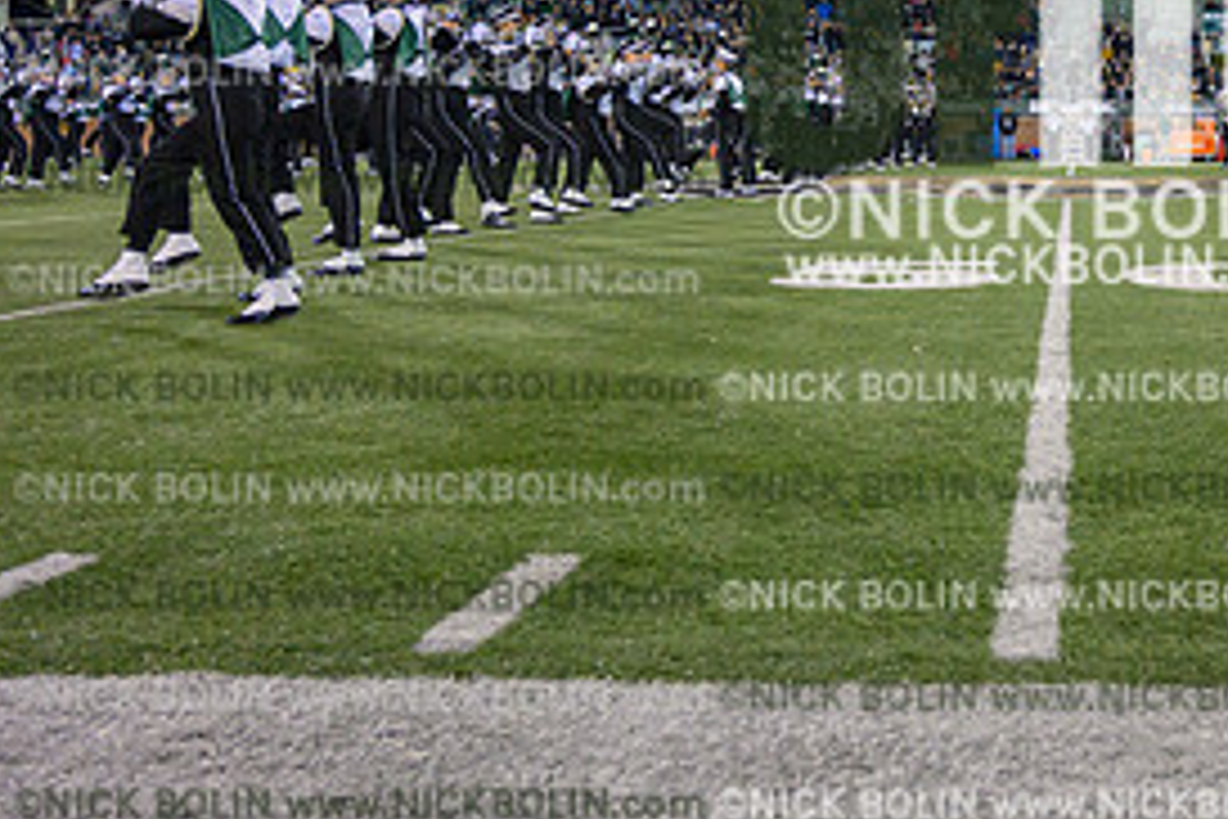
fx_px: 1740
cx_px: 1062
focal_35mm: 51
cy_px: 74
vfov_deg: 25.6
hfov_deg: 36.9
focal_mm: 24
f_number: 4
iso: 5000
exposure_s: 1/1000
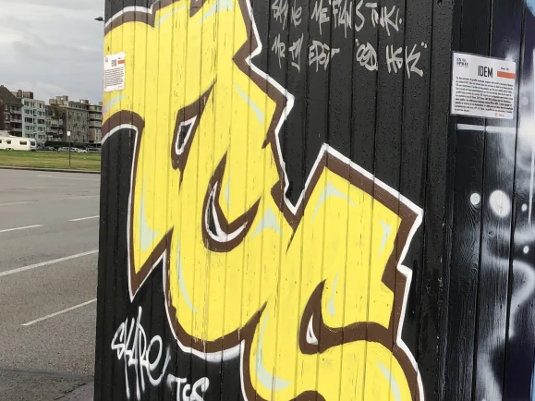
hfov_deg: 31.3
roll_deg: -2.7
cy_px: 295
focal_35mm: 58
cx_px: 505
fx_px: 896
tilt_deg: -6.3
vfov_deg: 25.0
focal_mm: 4
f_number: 1.8
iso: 20
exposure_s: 1/140
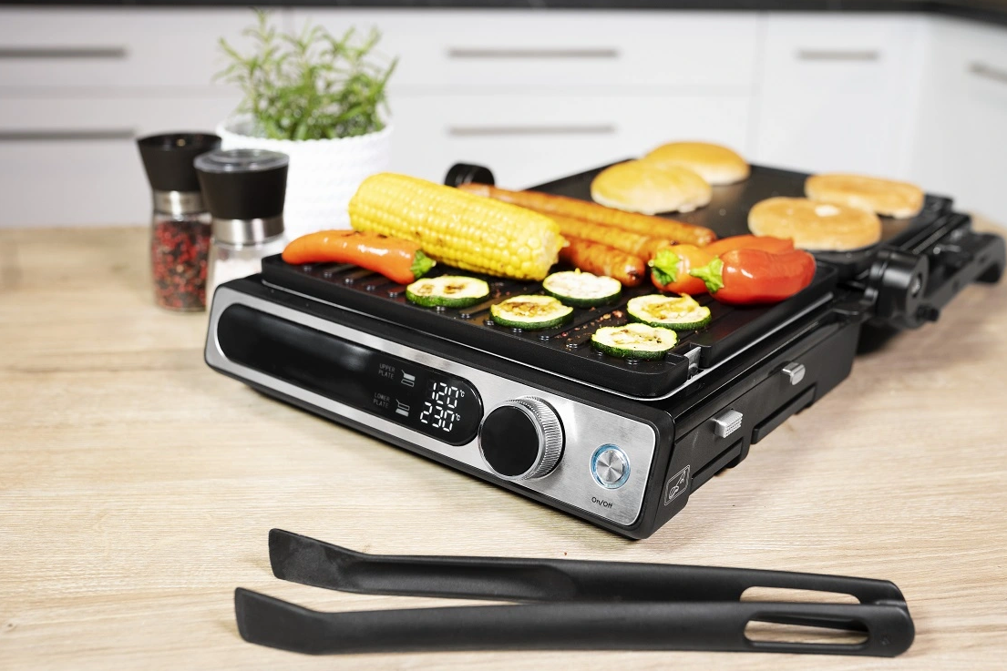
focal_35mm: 38
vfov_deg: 35.1
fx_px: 1063
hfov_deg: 50.6
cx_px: 545
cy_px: 356
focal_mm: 35
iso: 400
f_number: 3.5
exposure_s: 1/125
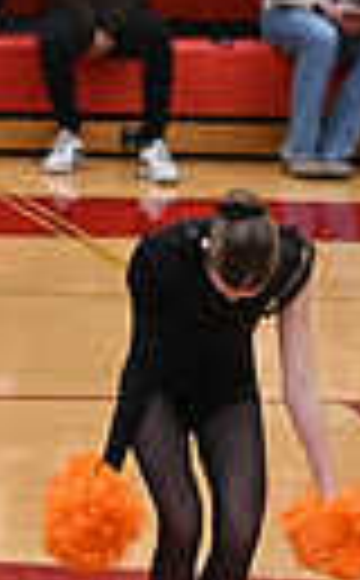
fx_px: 7625
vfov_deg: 4.4
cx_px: -909
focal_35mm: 483
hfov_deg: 2.7
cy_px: 627
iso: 8000
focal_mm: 70
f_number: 4
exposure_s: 1/400
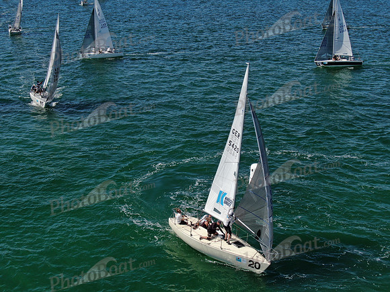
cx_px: 195
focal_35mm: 47
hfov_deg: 40.4
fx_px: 530
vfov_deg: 30.9
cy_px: 146
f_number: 3.8
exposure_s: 1/1250
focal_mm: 8.42
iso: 100
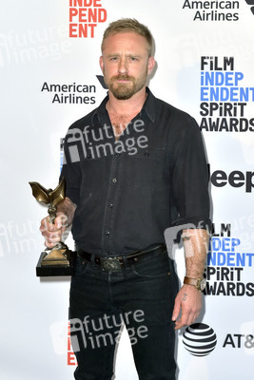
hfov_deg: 21.9
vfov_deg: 32.4
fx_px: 656
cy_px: 190
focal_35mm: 62
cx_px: 127
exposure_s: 1/320
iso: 500
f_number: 6.3
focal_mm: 62
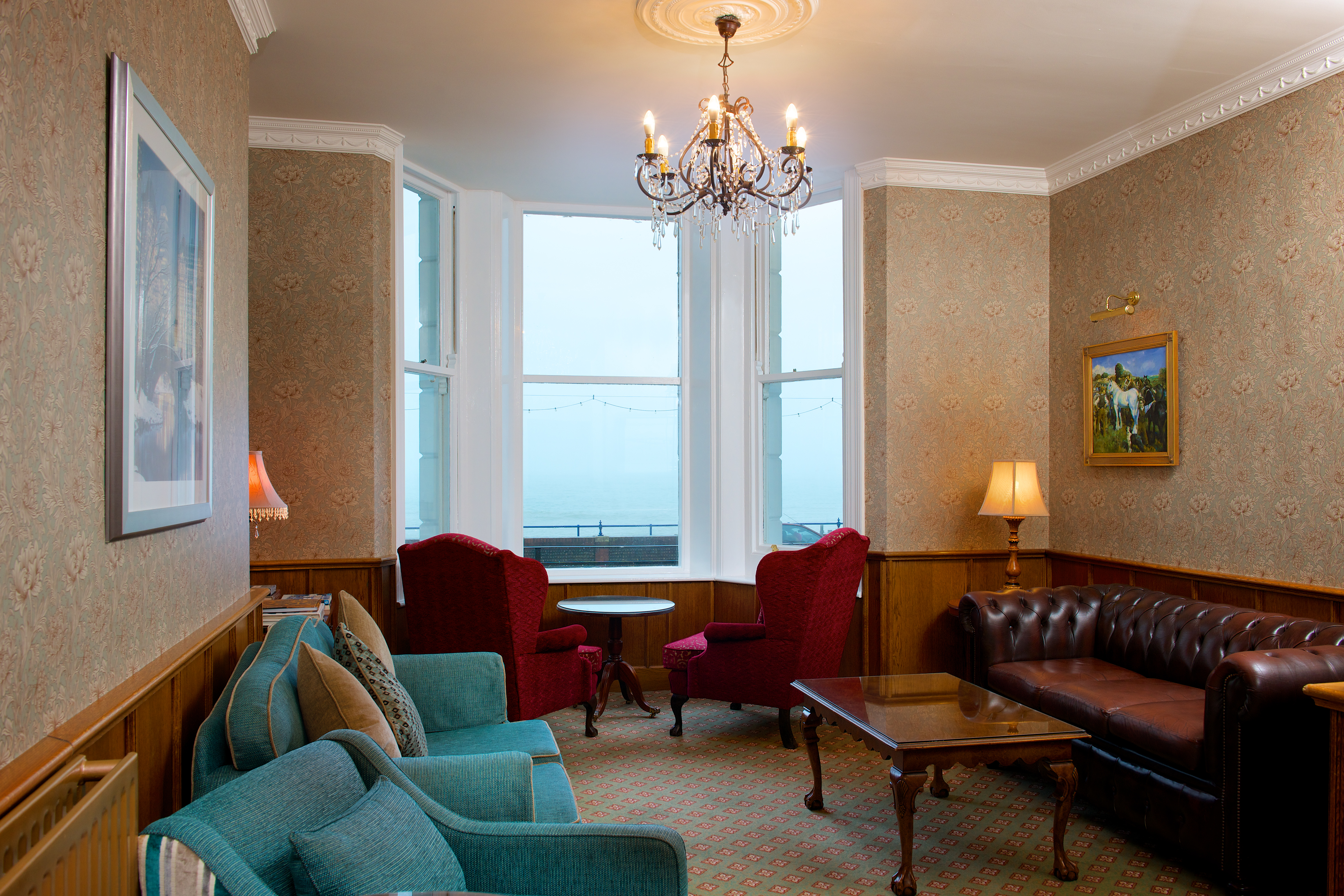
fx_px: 1157
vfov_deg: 42.3
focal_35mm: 31
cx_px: 672
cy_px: 448
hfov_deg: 60.3
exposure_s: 1/6
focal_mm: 31
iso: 400
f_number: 10
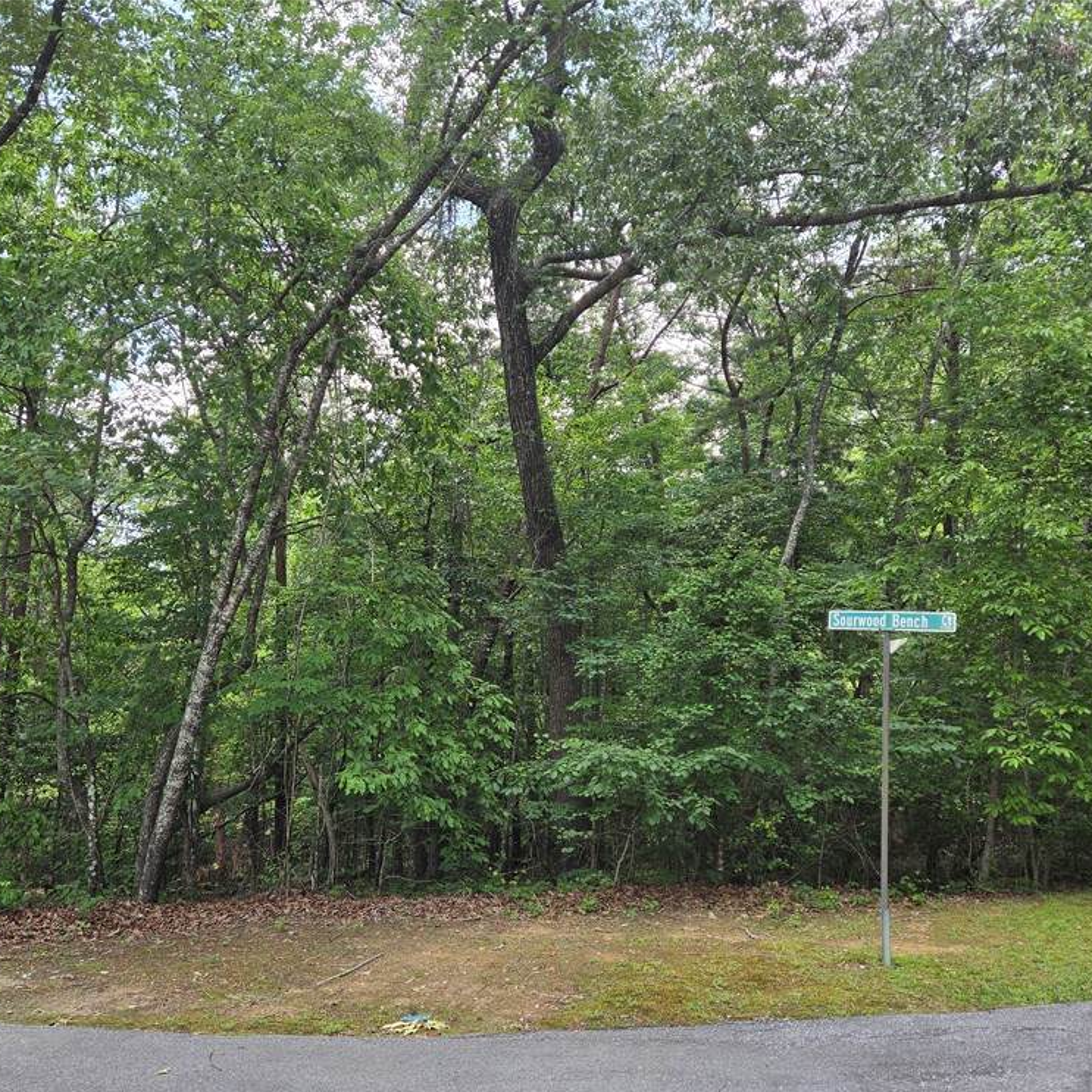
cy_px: 563
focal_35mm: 28
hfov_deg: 57.2
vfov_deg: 57.3
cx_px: 495
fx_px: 999
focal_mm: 5.4
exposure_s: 1/359
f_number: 1.8
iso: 50
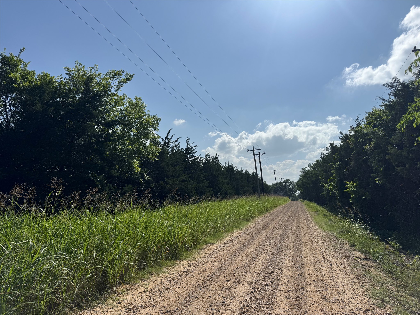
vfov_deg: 56.8
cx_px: 210
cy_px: 158
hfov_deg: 71.6
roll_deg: -1.0
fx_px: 291
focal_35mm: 24
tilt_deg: +7.2
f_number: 1.78
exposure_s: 1/12346
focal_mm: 6.76
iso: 64
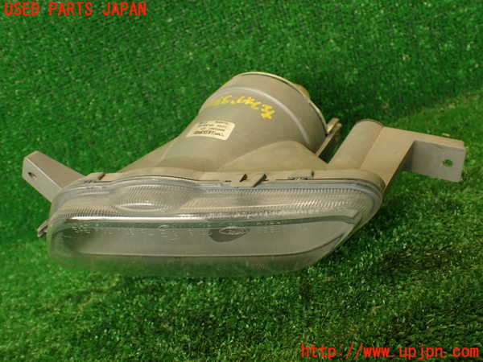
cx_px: 242
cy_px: 181
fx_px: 446
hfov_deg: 56.8
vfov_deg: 44.2
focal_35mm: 32
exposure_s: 1/50
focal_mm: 5.79
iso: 200
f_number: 2.4
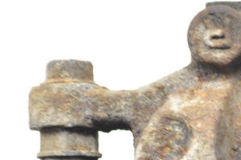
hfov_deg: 10.4
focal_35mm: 195
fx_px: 1305
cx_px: 277
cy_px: 194
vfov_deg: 7.0
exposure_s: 1/10
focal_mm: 38
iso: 100
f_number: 5
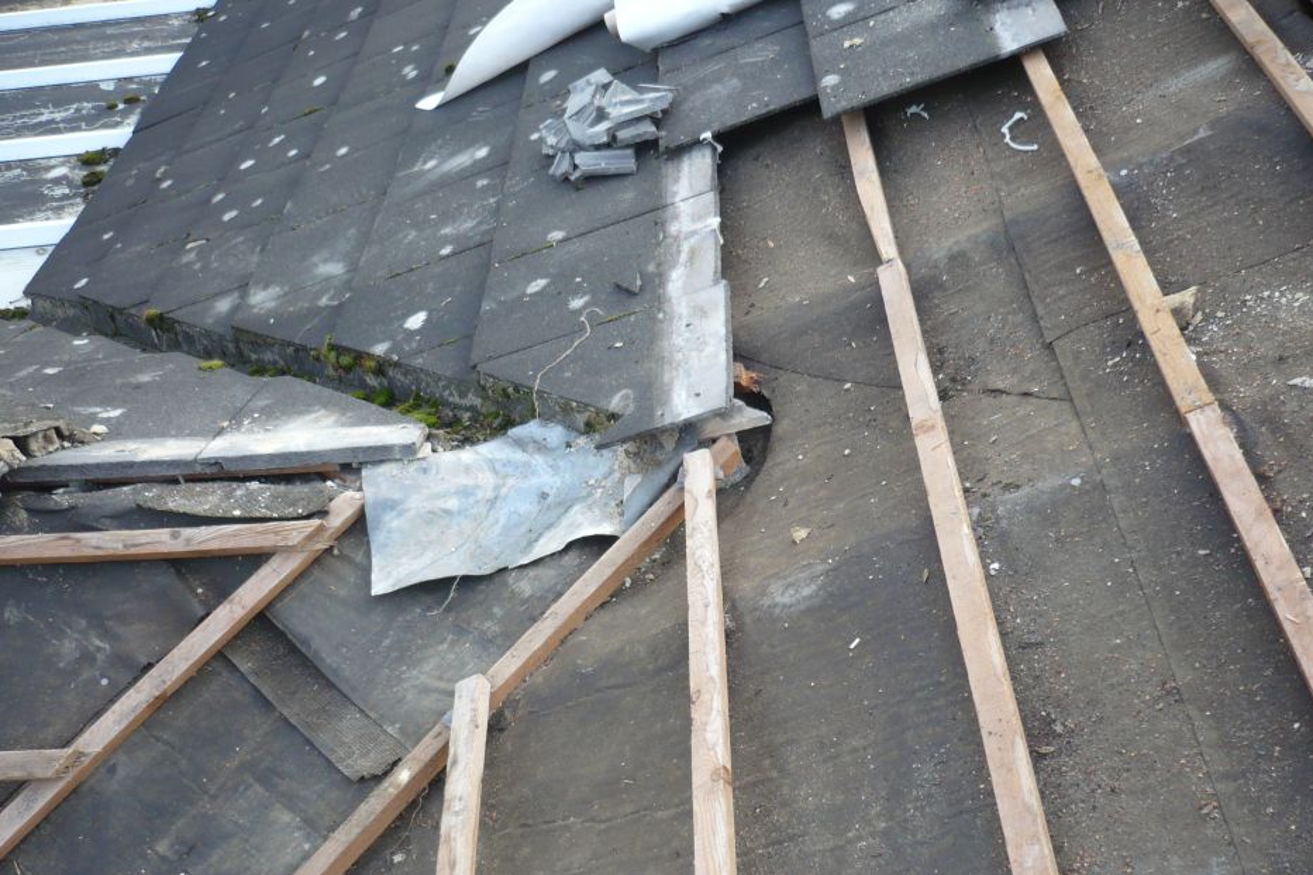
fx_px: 1459
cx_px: 699
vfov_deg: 33.3
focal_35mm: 40
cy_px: 496
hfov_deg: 48.4
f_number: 2.8
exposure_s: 1/125
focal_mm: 5.8
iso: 100
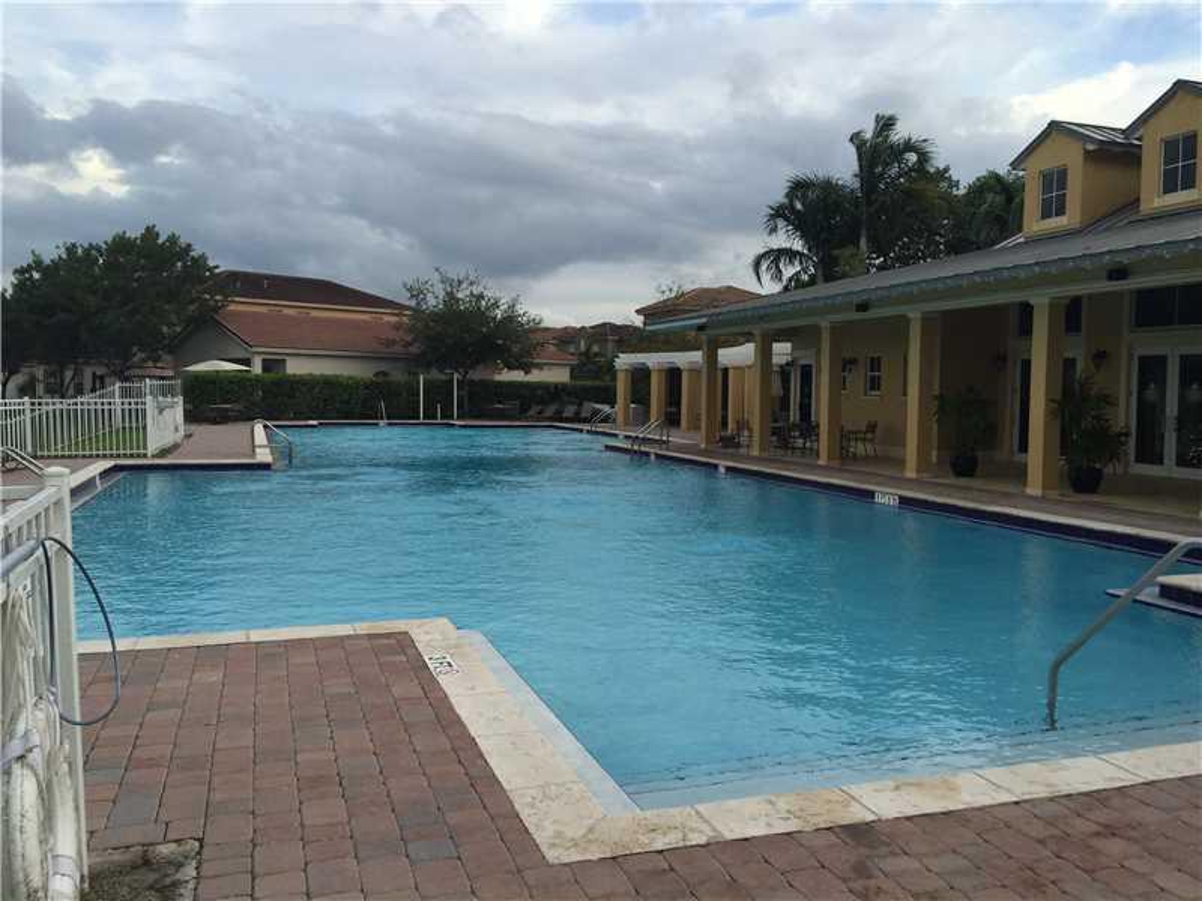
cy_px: 450
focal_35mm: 29
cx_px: 601
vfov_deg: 48.2
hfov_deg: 61.7
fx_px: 1007
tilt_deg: -3.3
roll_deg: -1.2
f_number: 2.2
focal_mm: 4.15
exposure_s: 1/395
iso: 32
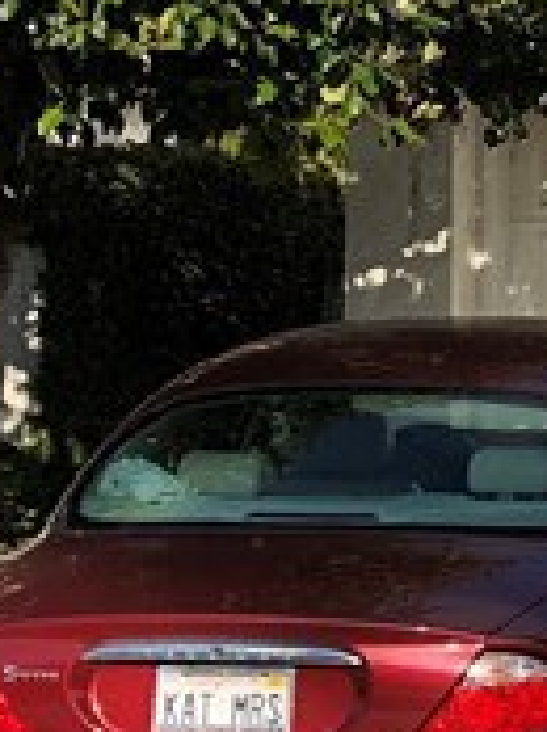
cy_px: 151
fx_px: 3485
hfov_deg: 8.1
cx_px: 1418
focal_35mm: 165
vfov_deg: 11.9
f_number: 1.8
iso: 20
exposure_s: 1/1412
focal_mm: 4
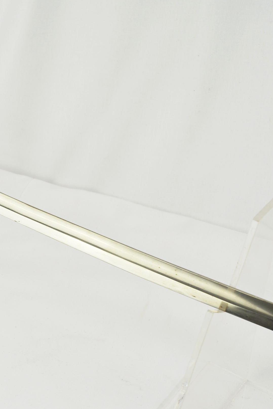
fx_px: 830
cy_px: 204
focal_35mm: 73
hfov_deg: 18.2
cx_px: 4
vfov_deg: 27.7
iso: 200
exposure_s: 1/160
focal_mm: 32
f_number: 6.3
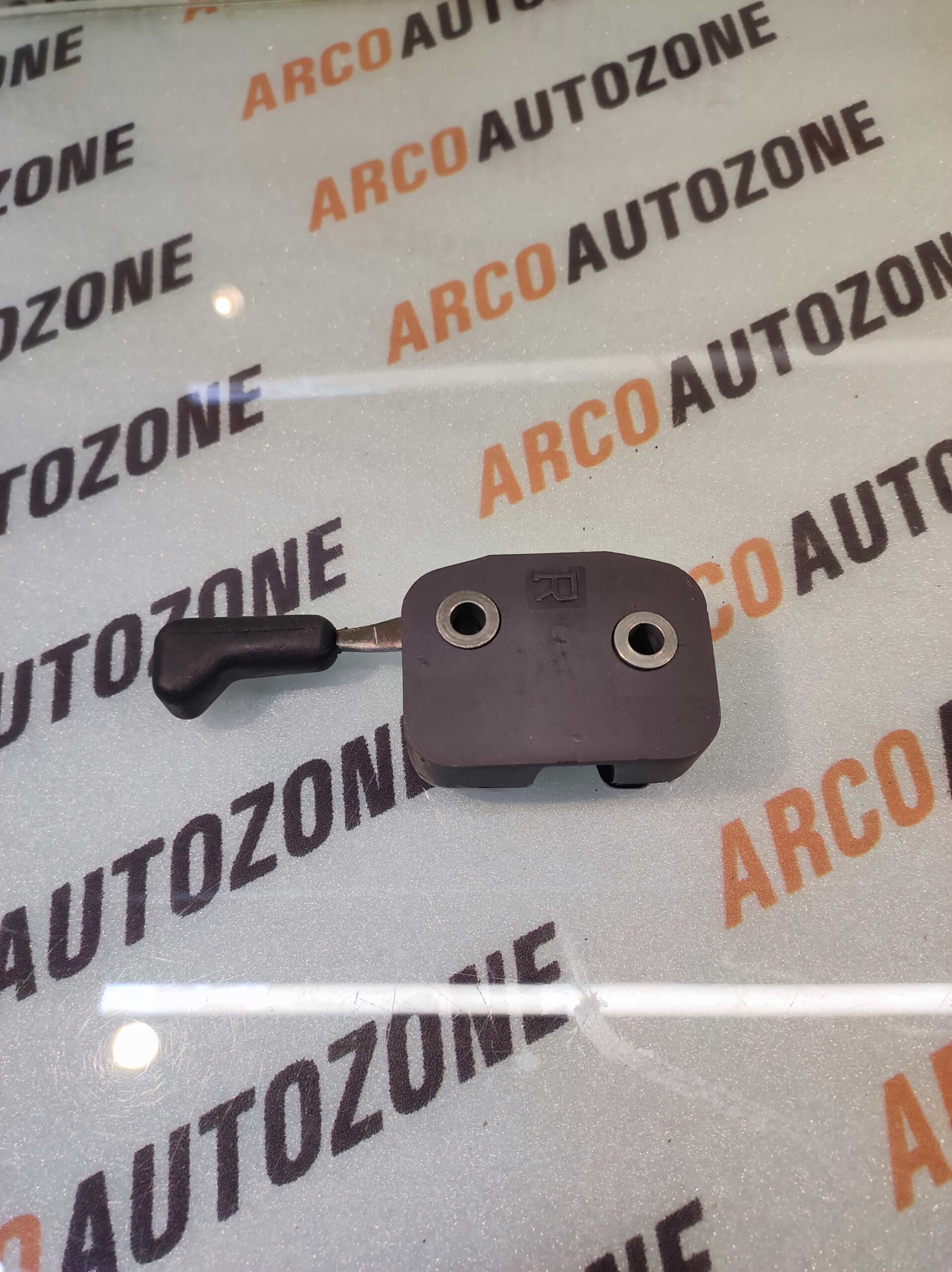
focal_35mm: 17
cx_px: 476
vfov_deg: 91.1
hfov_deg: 74.7
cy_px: 636
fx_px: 624
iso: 93
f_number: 1.79
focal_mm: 4.74
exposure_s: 1/33
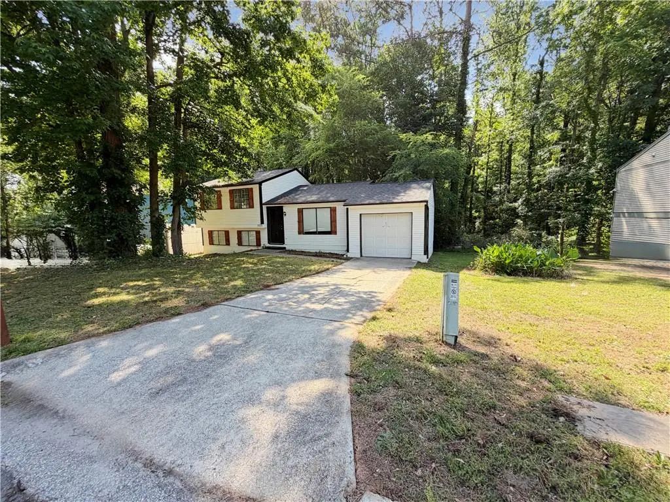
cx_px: 335
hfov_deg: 102.1
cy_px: 251
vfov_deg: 85.7
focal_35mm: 14
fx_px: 271
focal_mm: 2.22
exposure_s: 1/279
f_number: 2.2
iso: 50
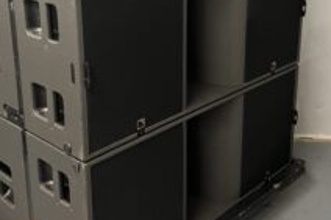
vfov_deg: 26.0
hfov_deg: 38.8
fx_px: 469
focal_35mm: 51
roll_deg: +2.0
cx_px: 134
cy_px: 44
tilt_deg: -14.7
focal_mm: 5.7
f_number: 1.5
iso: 500
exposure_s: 1/25
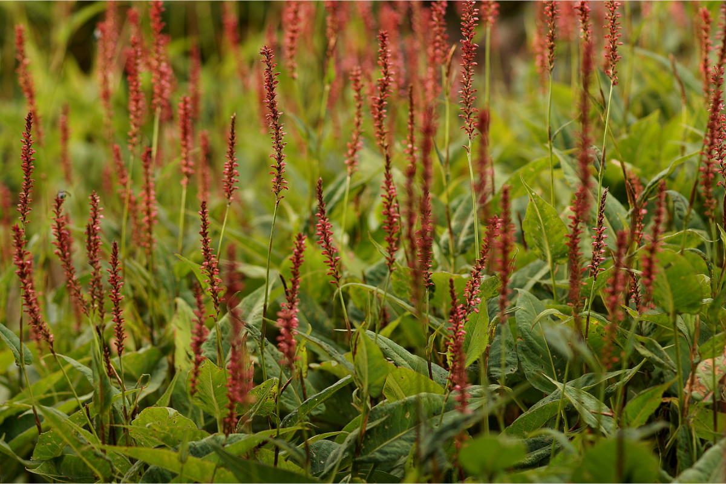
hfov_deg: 13.7
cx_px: 363
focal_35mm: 150
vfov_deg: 9.1
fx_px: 3025
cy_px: 242
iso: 160
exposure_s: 1/160
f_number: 3.2
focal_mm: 100
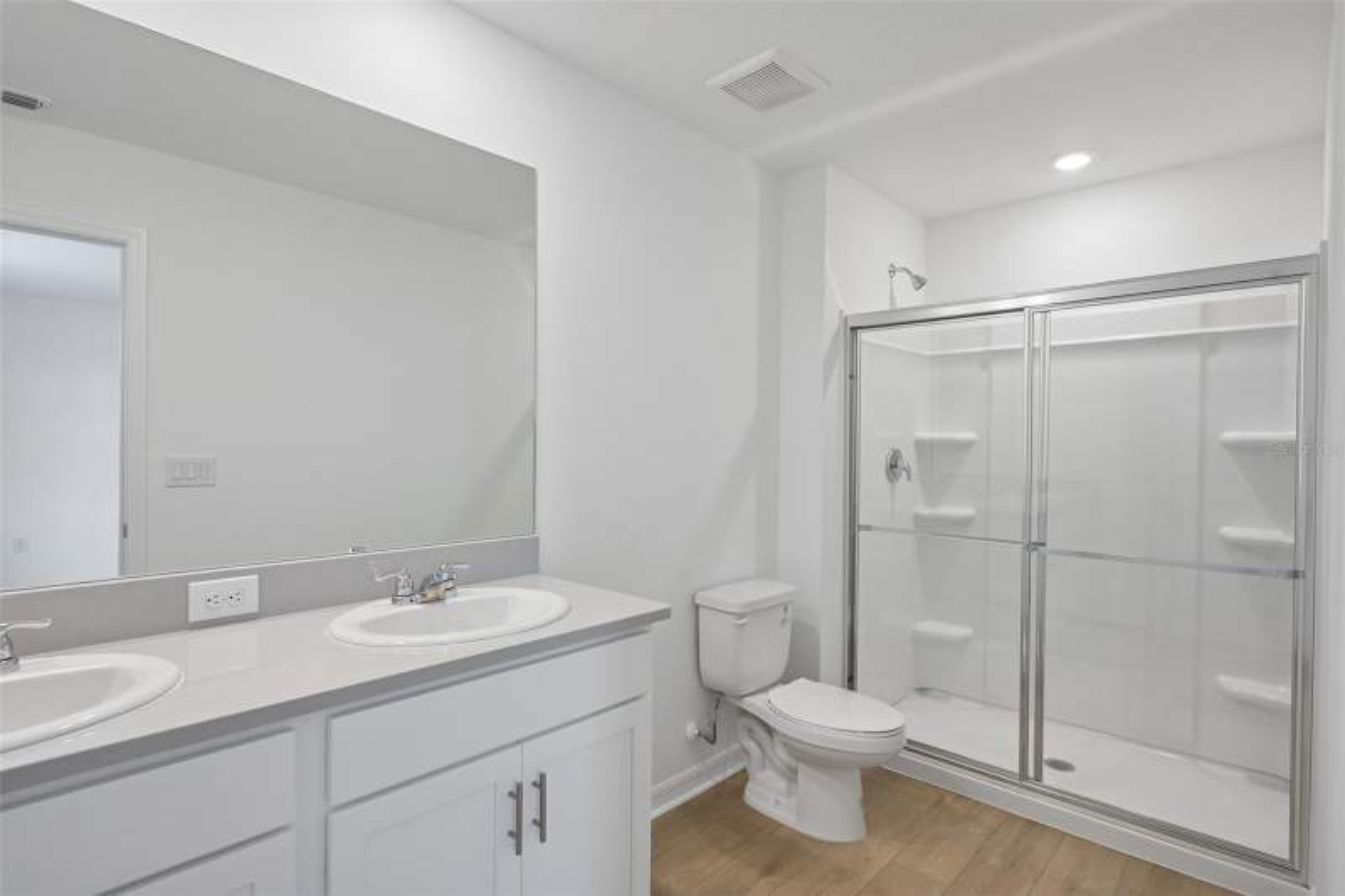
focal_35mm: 18
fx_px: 672
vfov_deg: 67.4
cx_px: 672
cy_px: 448
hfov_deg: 90.0
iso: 400
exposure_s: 1/30
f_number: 8
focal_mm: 18
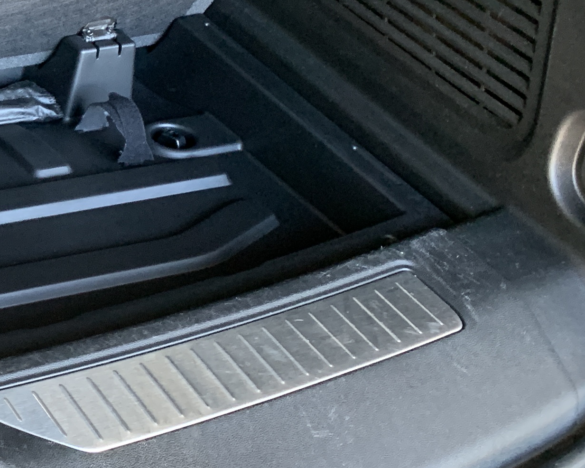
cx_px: -334
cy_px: 117
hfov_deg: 19.5
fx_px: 1437
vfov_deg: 18.4
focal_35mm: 83
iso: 320
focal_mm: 4.25
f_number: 1.8
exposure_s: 1/60
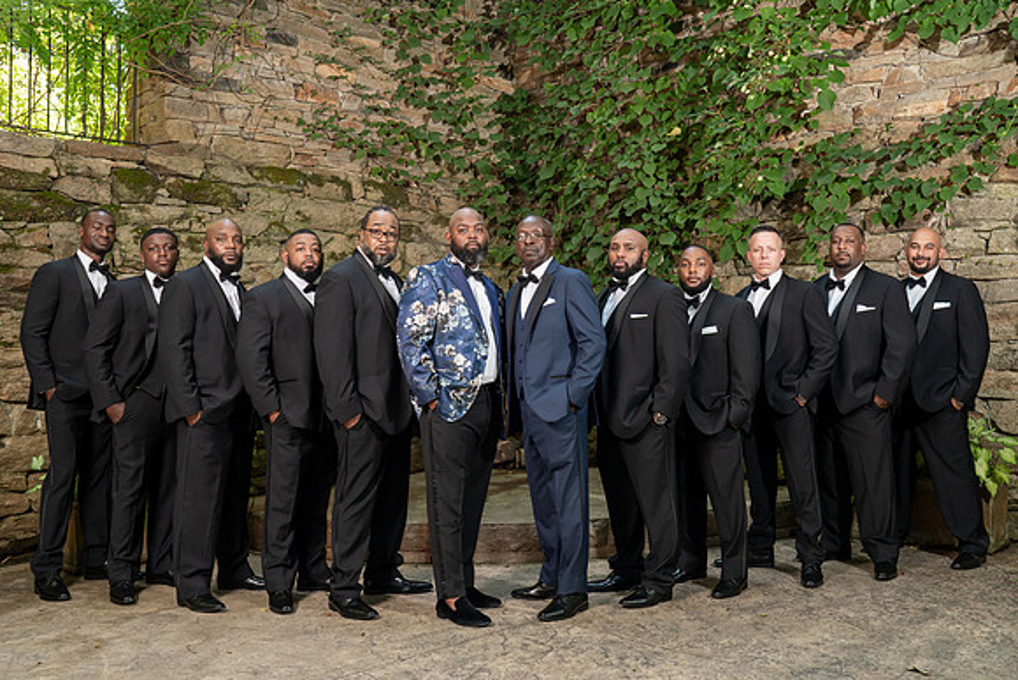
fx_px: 990
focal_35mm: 35
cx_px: 509
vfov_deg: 37.9
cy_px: 340
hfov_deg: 54.4
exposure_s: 1/200
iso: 400
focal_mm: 35
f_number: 4
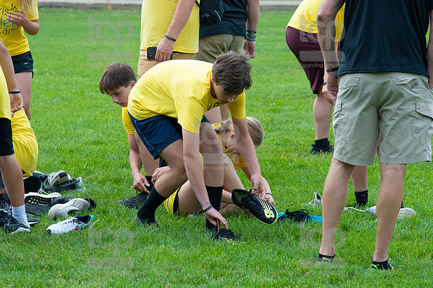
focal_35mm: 180
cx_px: 216
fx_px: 2164
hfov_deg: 11.4
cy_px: 144
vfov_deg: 7.6
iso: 320
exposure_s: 1/1250
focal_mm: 120
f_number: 5.6
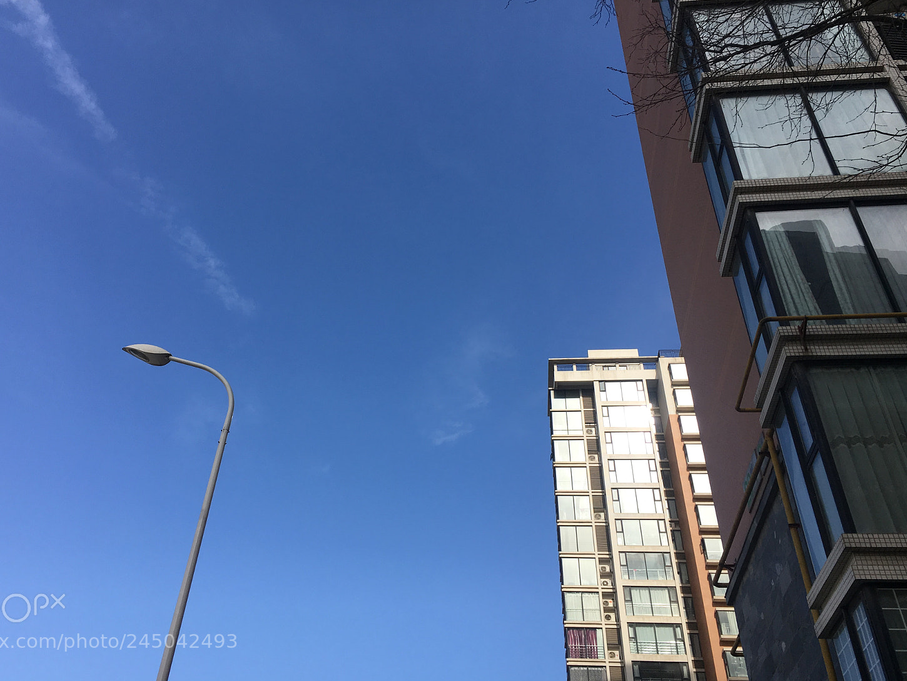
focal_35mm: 32
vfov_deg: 44.1
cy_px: 315
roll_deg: -4.5
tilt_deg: +41.7
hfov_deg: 56.7
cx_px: 410
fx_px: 839
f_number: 2.2
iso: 25
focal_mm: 4.15
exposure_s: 1/1304
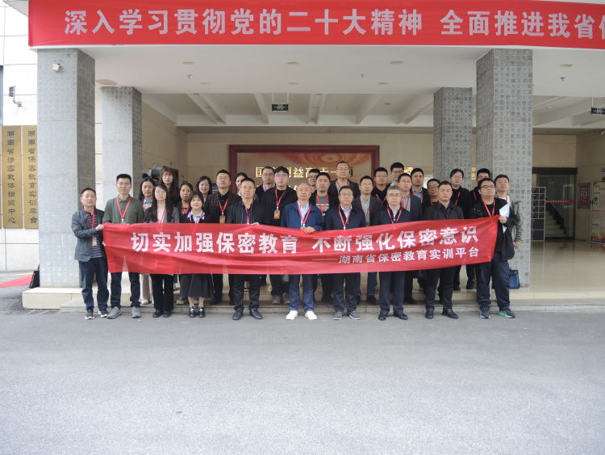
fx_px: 490
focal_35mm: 28
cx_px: 302
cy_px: 228
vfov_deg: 49.8
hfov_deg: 63.4
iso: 80
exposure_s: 1/100
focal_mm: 6
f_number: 2
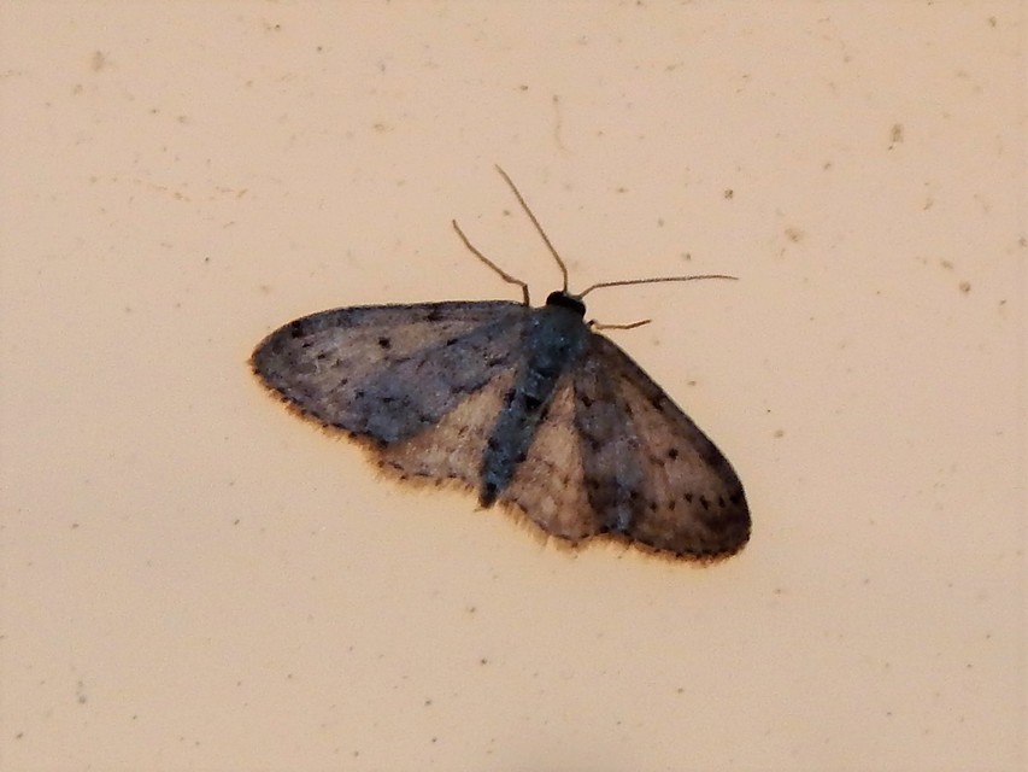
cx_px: 514
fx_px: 8287
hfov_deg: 7.1
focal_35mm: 279
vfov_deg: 5.3
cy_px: 386
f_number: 5.7
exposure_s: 1/160
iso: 125
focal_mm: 50.1
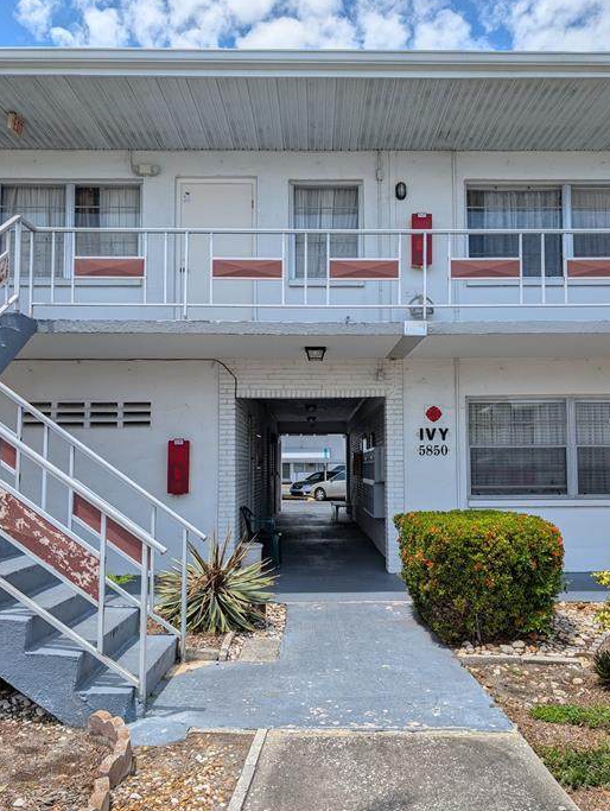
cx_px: 319
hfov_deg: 51.4
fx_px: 633
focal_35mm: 27
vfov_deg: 65.2
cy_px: 423
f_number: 1.68
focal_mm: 6.9
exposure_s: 1/1103
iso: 18
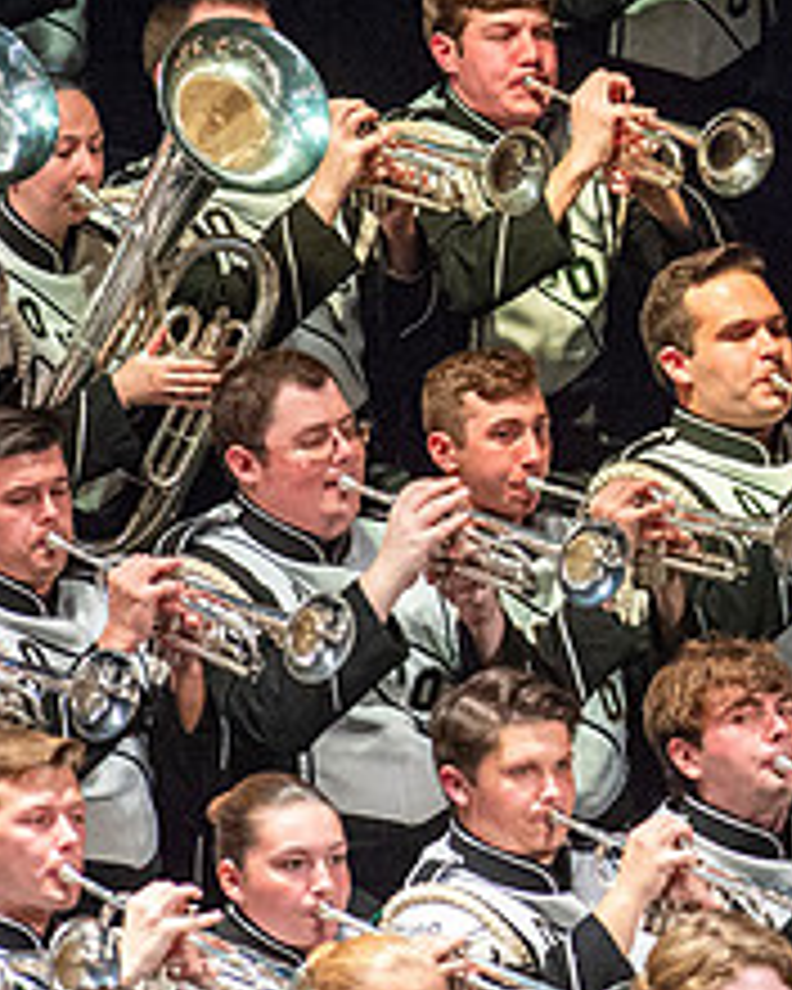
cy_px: 274
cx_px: 1156
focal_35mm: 742
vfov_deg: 2.6
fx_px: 21741
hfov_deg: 2.1
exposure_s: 1/400
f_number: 5.6
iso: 5000
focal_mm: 300
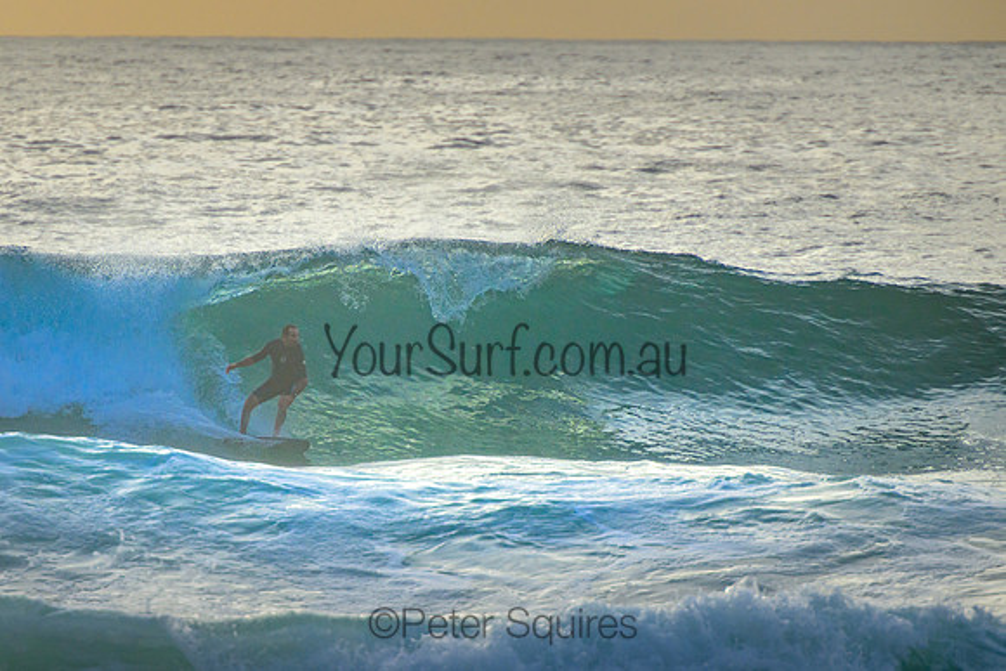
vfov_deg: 2.5
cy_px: 373
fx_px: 15367
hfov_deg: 3.7
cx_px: 377
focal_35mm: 550
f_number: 5.6
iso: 720
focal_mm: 400
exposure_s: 1/2000
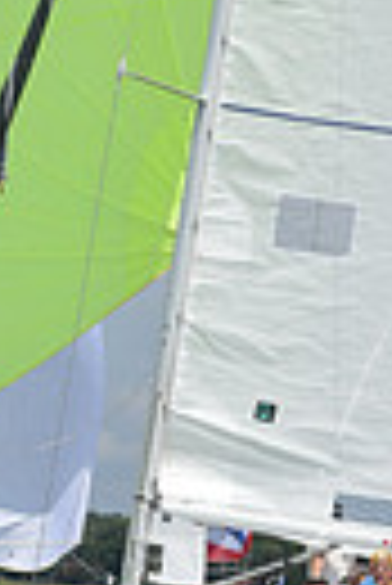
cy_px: 9
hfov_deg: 4.4
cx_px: 187
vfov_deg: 6.6
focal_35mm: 313
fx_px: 5098
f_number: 11
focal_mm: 70
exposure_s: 1/1000
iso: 320
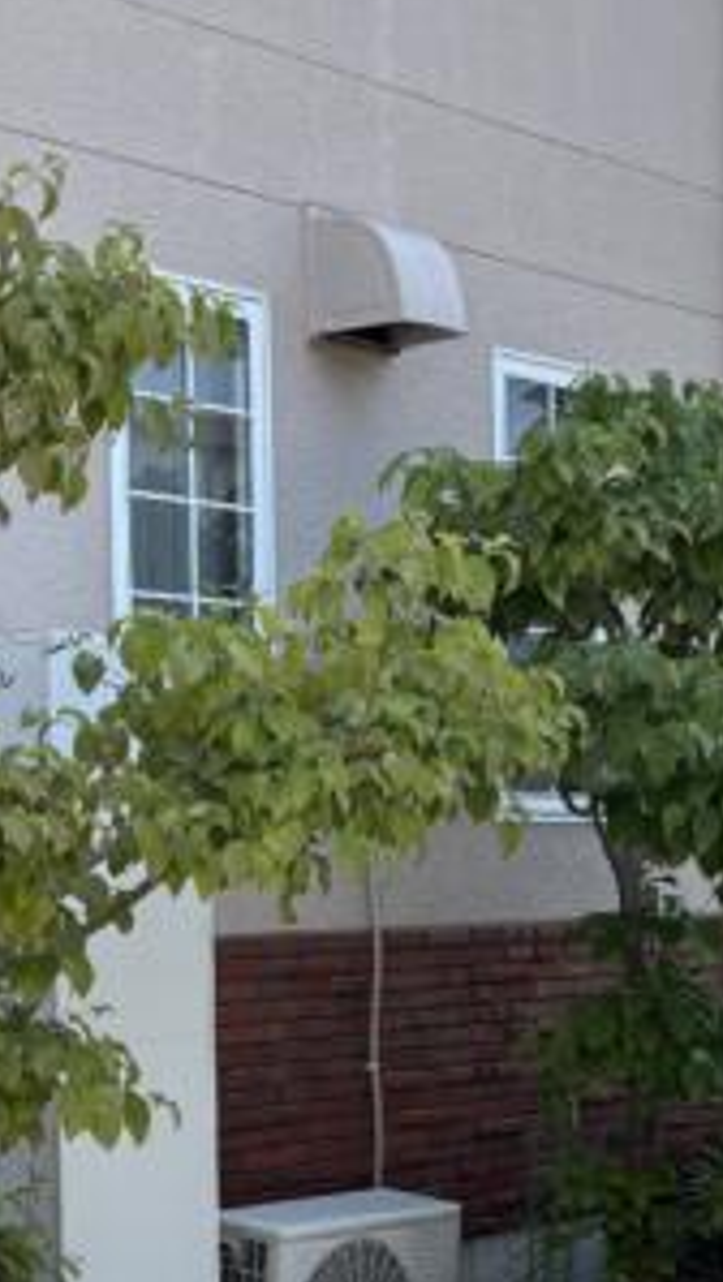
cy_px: 964
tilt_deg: -3.8
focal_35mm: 76
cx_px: 314
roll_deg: -0.1
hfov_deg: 15.9
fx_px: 2586
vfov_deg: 27.5
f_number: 1.6
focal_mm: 5.96
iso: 64
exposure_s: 1/1451
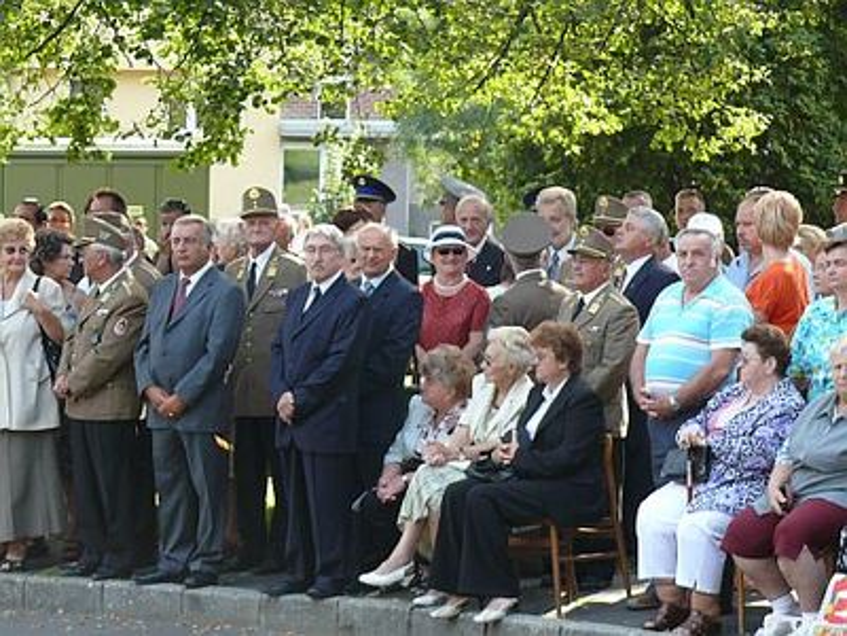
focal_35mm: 167
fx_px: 4086
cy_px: 318
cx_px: 424
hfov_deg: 11.8
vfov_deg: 8.9
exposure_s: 1/100
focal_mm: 19.9
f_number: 3.2
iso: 100
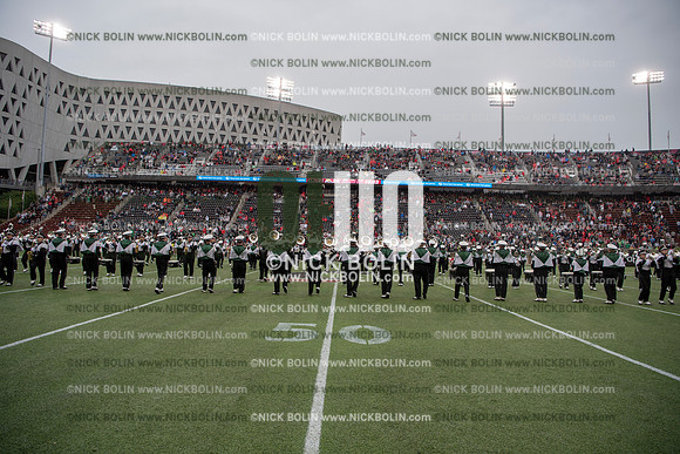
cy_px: 227
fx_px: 453
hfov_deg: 73.7
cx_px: 340
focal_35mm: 24
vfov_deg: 53.2
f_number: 3.5
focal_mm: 24
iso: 250
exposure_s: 1/800
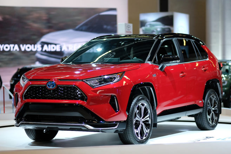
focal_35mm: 98
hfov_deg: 20.8
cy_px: 88
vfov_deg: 14.0
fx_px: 629
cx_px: 121
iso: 800
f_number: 1.2
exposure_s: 1/500
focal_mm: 56
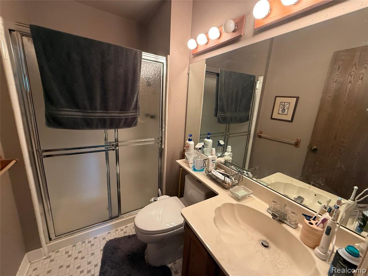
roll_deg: -3.2
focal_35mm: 14
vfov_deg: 85.7
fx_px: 149
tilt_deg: -12.7
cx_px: 184
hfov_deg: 102.1
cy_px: 138
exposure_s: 1/60
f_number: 2.2
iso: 320
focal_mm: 2.22
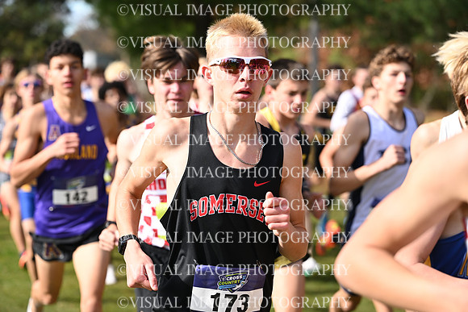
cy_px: 156
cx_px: 234
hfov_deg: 20.8
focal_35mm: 98
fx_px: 1274
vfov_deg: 14.0
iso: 250
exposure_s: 1/1000
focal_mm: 98
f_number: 3.5
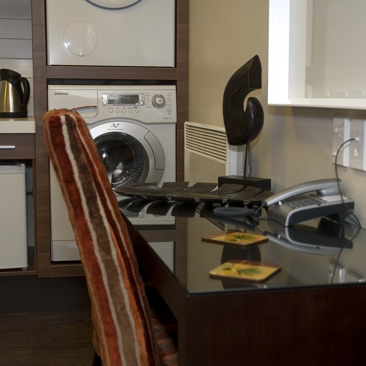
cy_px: 183
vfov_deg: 28.8
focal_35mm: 60
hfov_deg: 28.8
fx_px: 713
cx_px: 190
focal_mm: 31
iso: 200
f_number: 4.8
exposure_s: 1/20
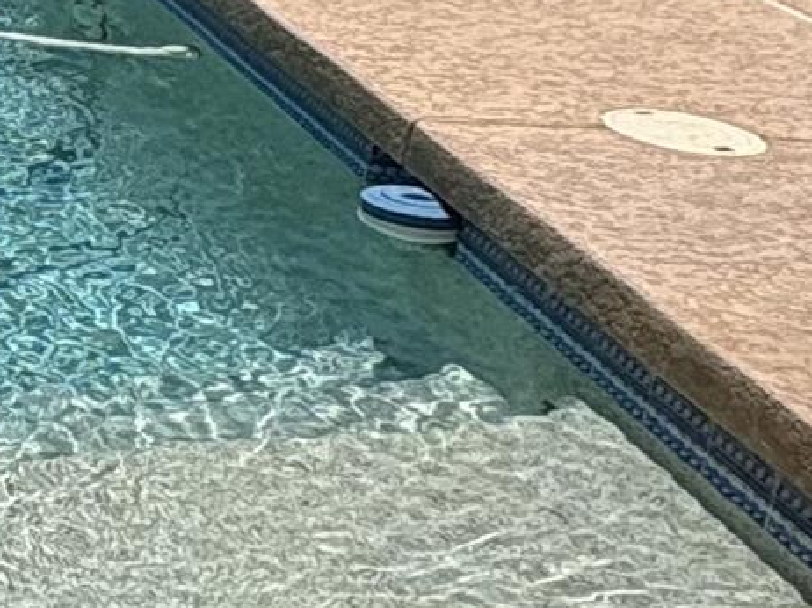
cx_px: -932
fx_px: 2134
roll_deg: +0.6
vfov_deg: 15.8
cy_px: -63
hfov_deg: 15.7
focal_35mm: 91
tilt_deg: -15.7
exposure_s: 1/2874
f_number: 2.2
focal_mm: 2.22
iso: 50
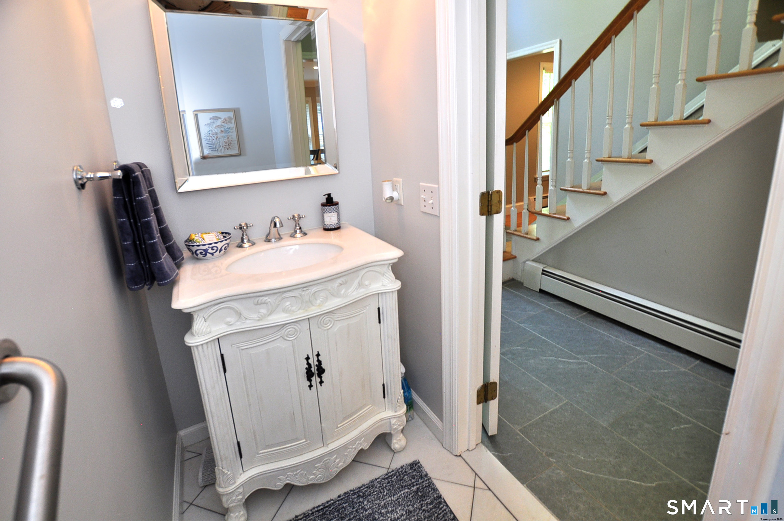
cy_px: 260
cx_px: 392
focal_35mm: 15
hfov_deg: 100.5
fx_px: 326
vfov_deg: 77.2
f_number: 4.5
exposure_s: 1/30
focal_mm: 10
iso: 320
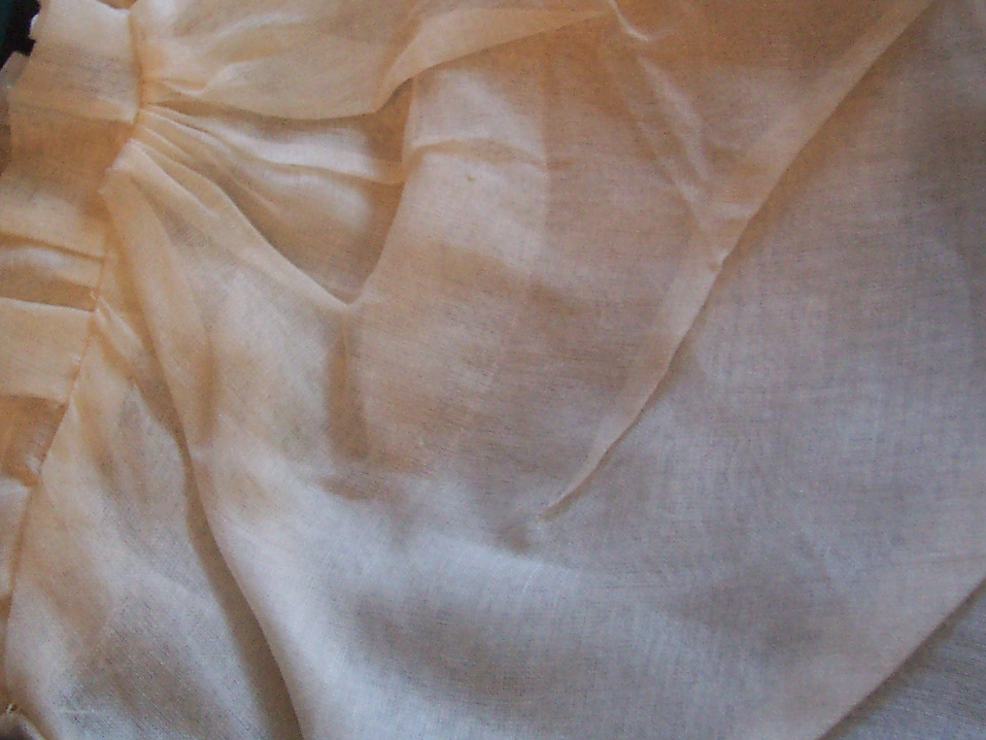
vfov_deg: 22.9
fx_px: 1823
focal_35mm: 64
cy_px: 301
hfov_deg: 30.3
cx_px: 456
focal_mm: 5.6
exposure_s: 1/15
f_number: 2.8
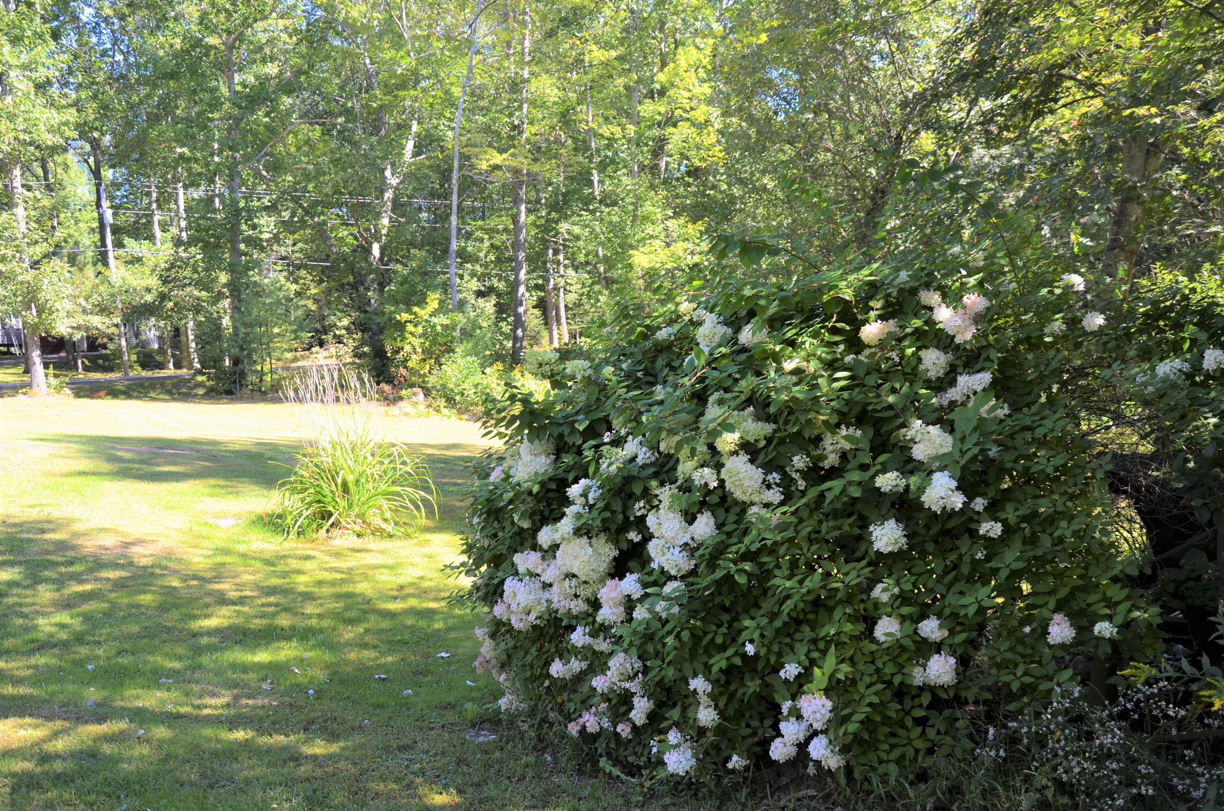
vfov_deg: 36.7
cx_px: 612
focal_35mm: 36
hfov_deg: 53.2
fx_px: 1221
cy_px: 406
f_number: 4.8
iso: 140
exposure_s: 1/90
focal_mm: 24
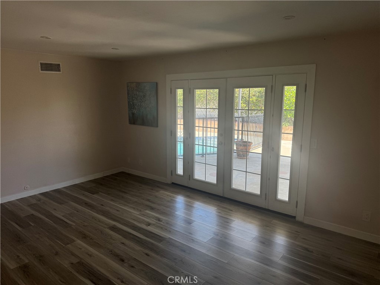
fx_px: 263
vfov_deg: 56.8
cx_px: 190
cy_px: 142
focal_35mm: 24
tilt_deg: -9.1
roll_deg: -0.3
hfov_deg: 71.6
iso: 80
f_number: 1.78
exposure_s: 1/358
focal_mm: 6.76
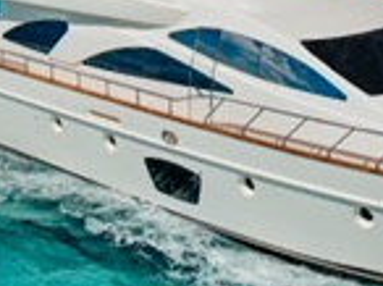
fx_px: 1027
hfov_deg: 20.9
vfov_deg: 15.5
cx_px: 307
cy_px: -16
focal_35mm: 93
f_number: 2.8
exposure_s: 1/6000
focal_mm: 8.38
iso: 100
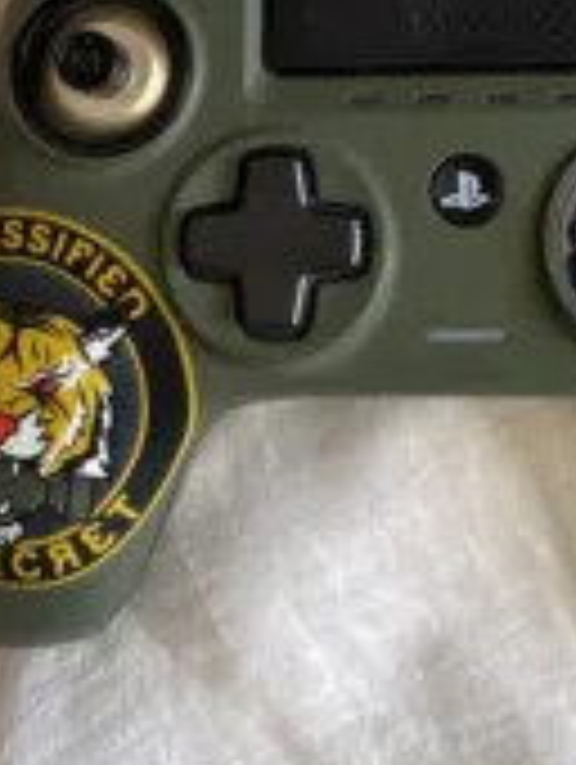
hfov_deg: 23.9
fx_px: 1350
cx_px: 418
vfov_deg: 30.5
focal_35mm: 61
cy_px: 104
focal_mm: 4.25
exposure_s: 1/60
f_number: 1.8
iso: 200
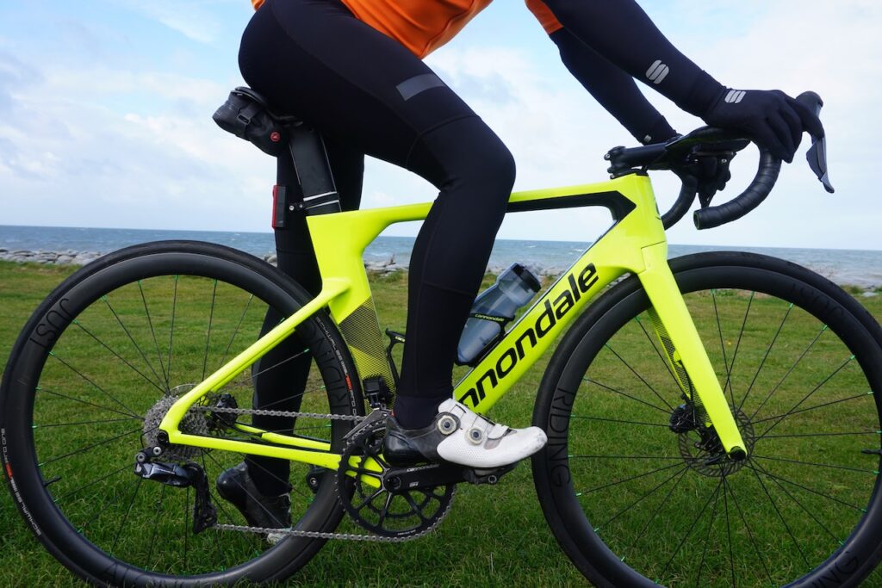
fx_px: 772
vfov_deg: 41.7
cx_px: 441
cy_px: 294
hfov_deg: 59.5
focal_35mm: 32
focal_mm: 21
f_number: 8
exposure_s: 1/125
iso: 100
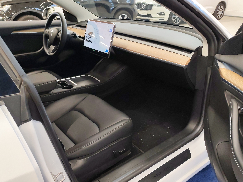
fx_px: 225
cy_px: 91
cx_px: 122
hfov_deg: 56.8
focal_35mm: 32
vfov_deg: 44.2
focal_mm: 6.12
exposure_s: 1/100
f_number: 1.9
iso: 800
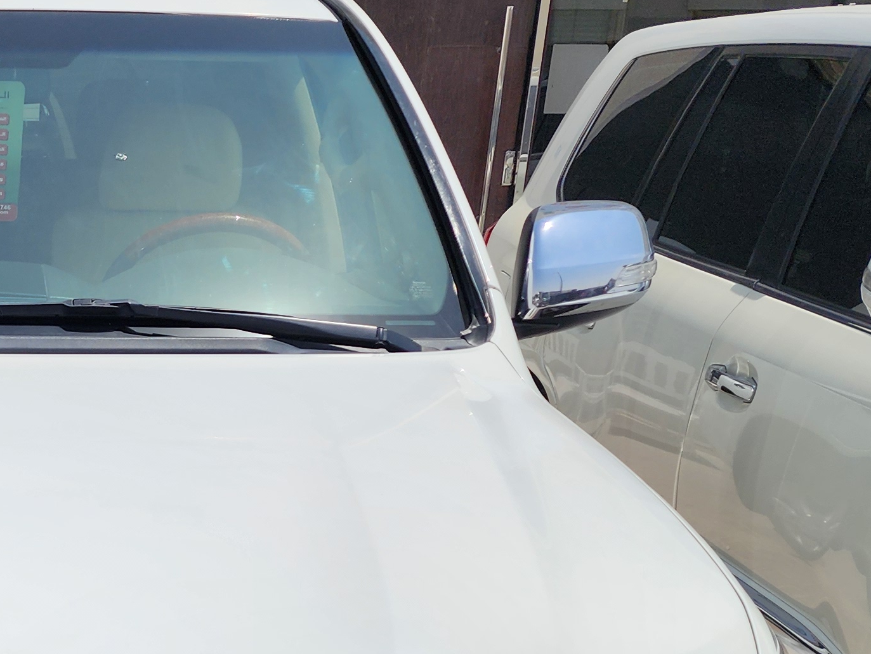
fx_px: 1686
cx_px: -78
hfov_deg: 26.7
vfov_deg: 20.4
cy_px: 799
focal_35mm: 67
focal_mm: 6.4
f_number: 1.8
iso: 12
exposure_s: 1/2384
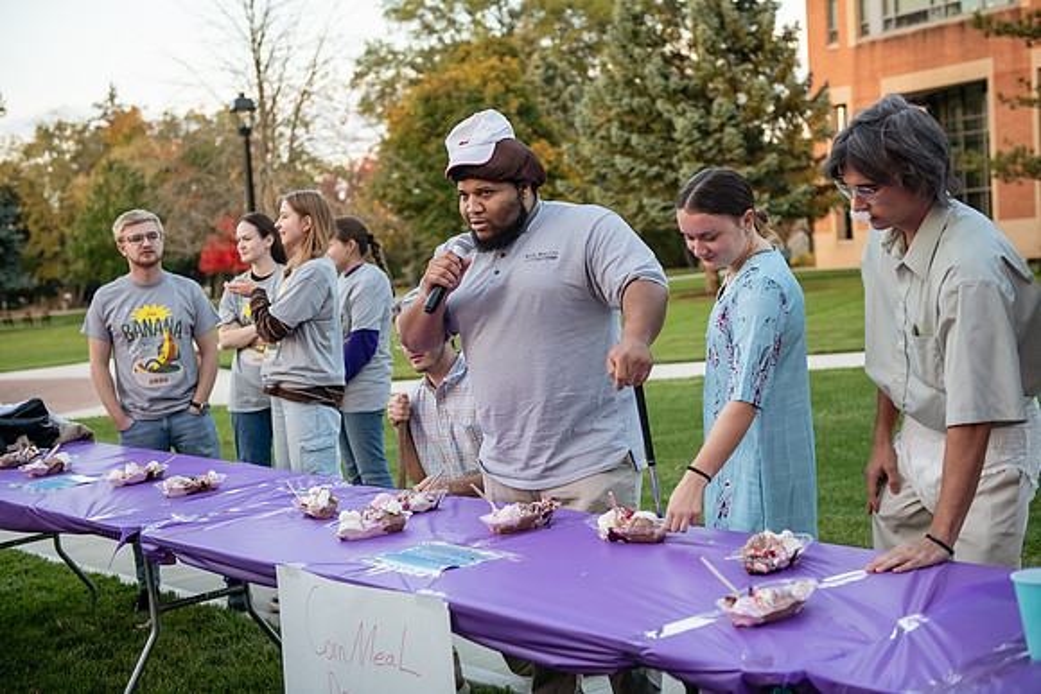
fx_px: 1504
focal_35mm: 52
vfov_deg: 26.0
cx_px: 520
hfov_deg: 38.2
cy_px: 347
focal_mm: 52
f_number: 3.2
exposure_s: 1/400
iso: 800
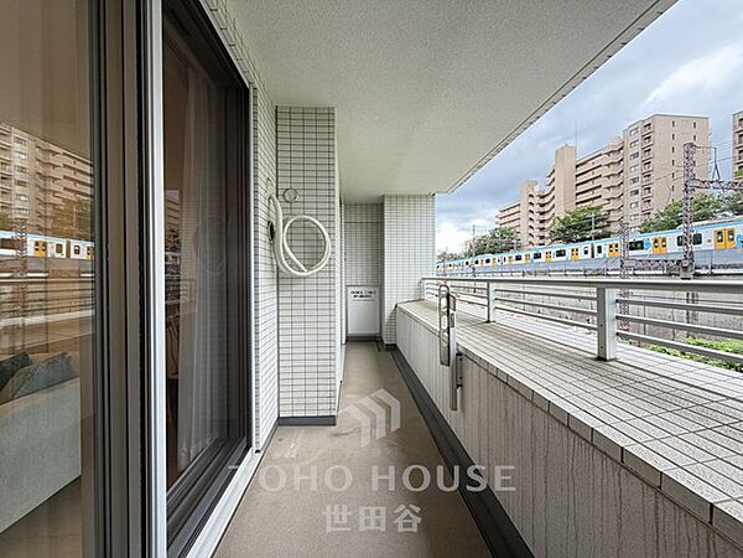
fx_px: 300
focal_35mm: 14
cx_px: 372
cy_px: 279
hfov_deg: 102.1
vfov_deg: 85.7
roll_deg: +0.3
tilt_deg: -0.2
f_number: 2.2
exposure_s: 1/121
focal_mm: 2.22
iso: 50
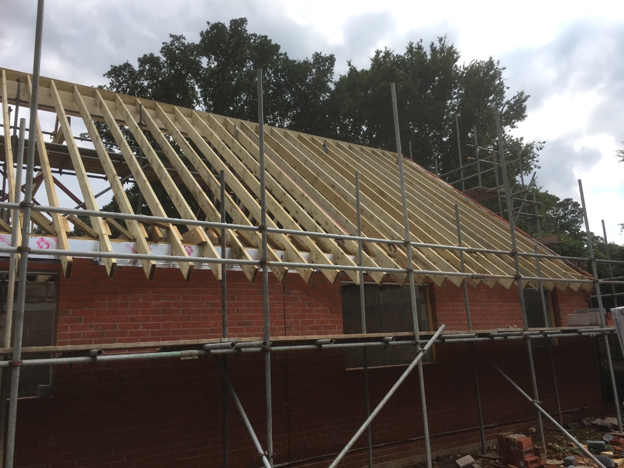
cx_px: 312
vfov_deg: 48.2
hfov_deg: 61.7
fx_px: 523
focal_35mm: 29
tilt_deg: +11.5
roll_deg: +3.1
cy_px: 234
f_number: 2.2
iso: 25
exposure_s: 1/1099
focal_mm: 4.15
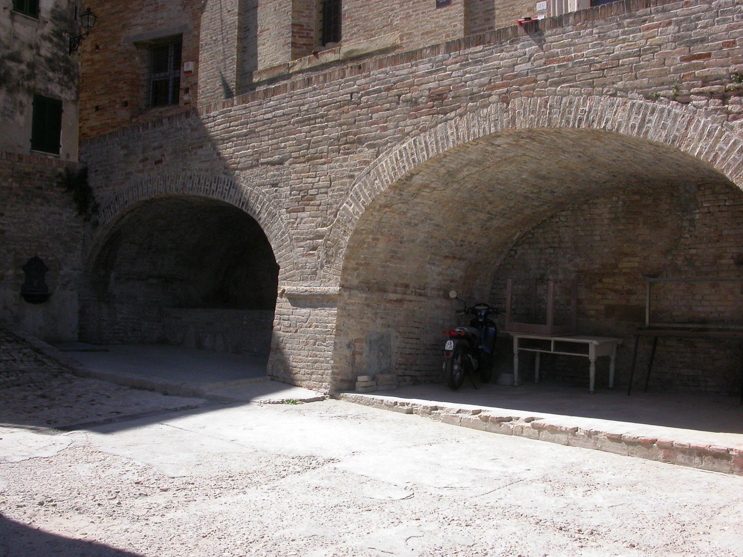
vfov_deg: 37.7
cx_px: 372
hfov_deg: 49.0
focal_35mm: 38
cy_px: 278
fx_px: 816
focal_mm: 7.85
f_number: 7.5
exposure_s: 1/277
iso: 100
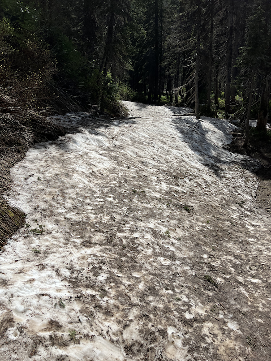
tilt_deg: -17.4
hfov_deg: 53.1
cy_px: 180
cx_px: 136
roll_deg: -2.9
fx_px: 271
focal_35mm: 26
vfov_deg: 67.3
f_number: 1.5
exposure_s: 1/11364
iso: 50
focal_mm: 5.7
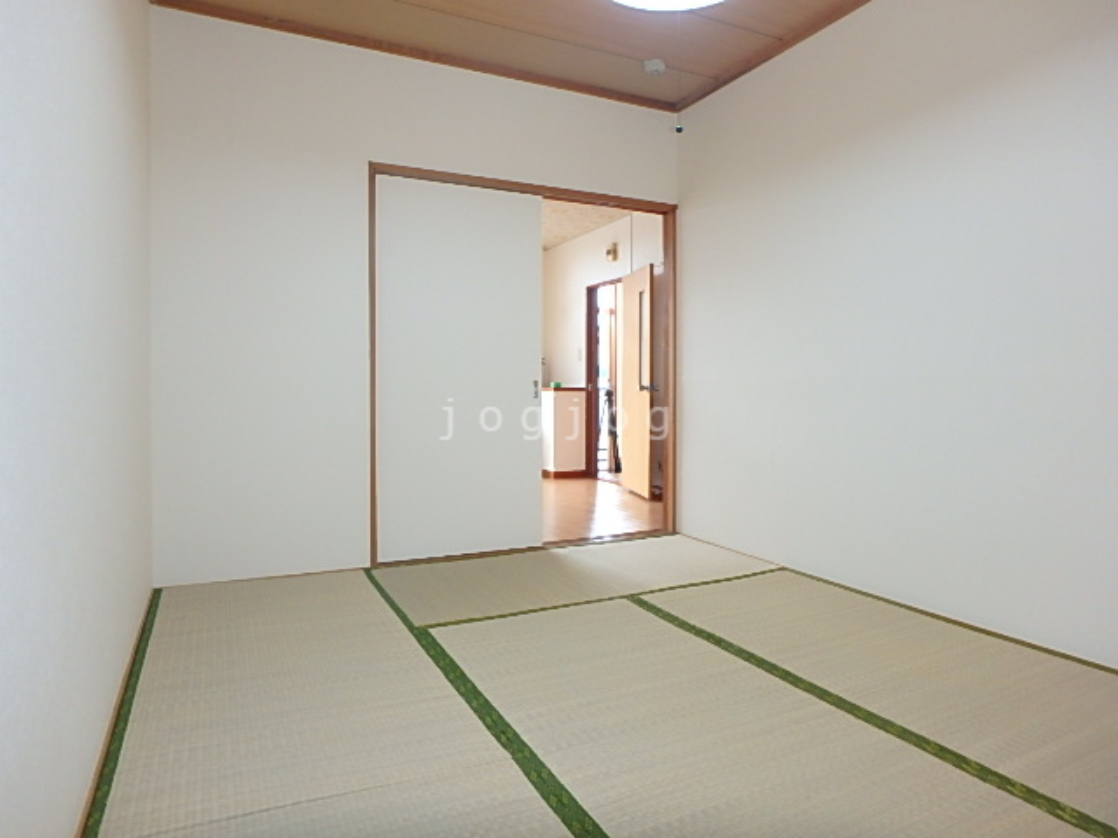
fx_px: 678
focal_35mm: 21
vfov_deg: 63.4
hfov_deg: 79.0
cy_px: 419
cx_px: 559
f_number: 3.5
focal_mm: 3.7
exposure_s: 1/30
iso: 200
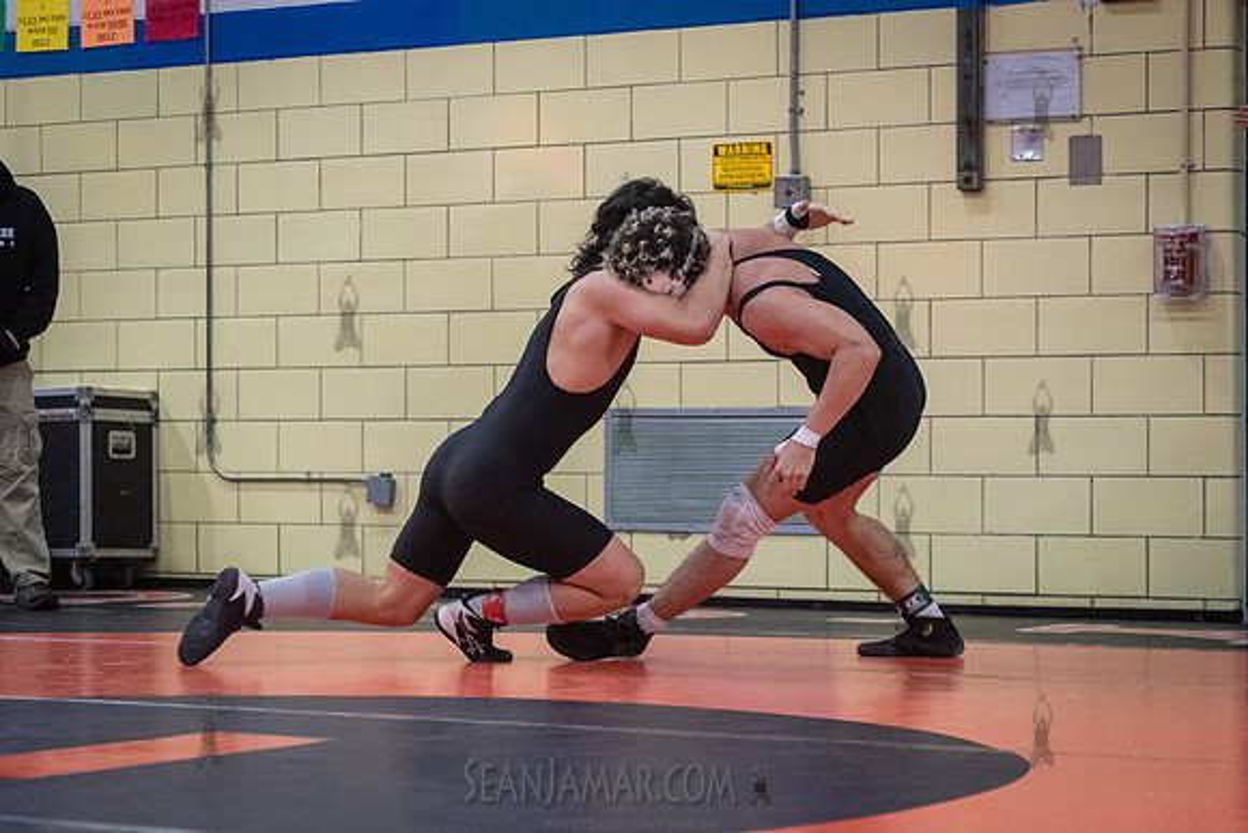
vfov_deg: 14.3
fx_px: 3327
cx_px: 583
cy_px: 485
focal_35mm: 96
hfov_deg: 21.2
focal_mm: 80
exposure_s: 1/500
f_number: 3.2
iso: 8000
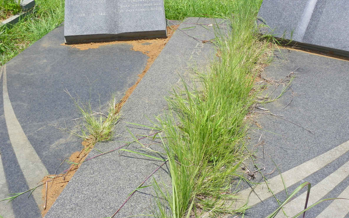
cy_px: 96
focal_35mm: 46
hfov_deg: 43.5
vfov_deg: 28.0
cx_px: 174
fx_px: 438
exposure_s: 1/250
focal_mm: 7.6
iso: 64
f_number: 5
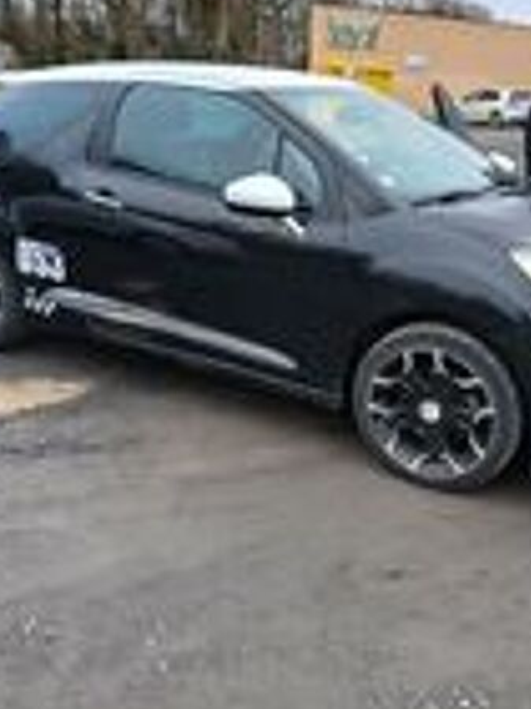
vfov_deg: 50.0
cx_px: 303
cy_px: 303
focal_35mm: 37
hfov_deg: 38.6
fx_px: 757
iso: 20
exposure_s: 1/100
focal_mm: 3.98
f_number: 1.8
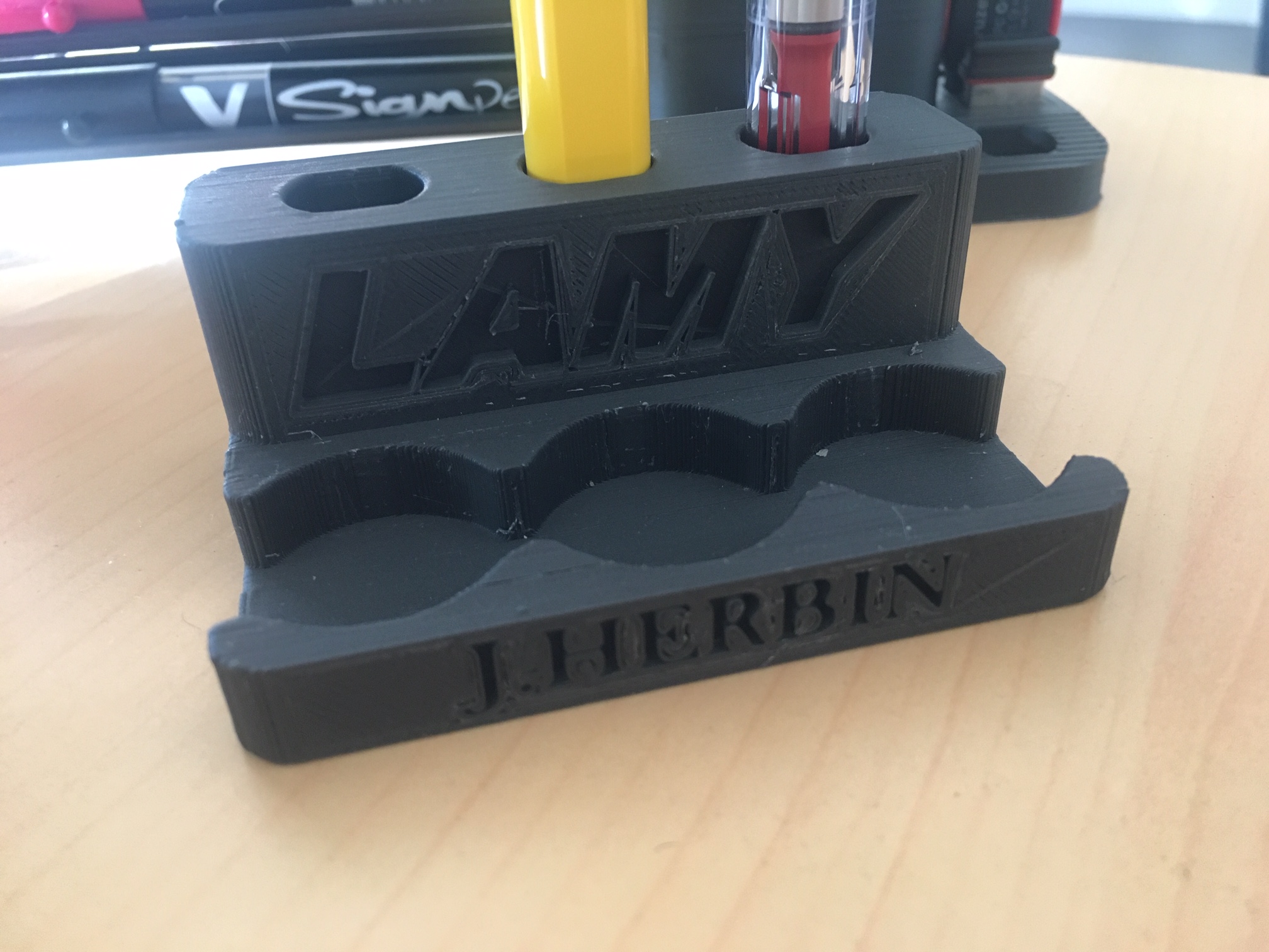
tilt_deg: -33.1
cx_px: 634
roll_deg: +4.3
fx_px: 1063
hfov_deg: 61.7
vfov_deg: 48.2
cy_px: 476
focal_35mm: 29
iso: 200
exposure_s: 1/33
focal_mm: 4.15
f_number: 2.2
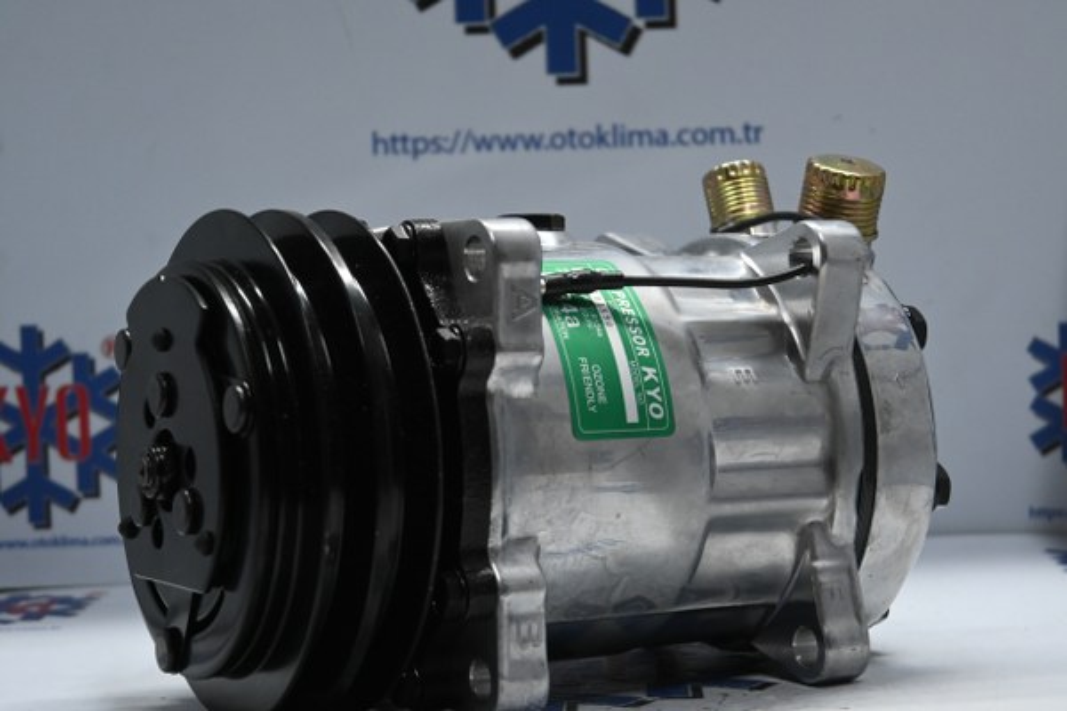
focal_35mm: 75
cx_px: 534
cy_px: 356
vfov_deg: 18.2
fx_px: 2223
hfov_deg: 27.0
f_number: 6.3
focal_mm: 50
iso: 1600
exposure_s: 1/80
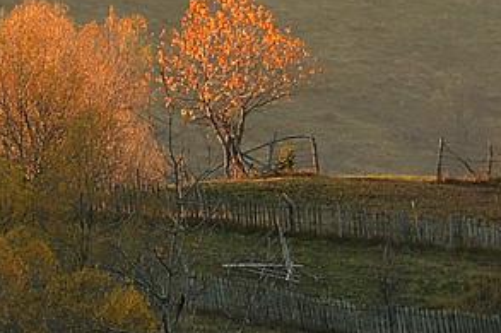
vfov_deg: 1.2
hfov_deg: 1.7
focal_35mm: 1187
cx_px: 176
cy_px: -409
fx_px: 16509
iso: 200
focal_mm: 145
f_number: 9
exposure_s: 1/60
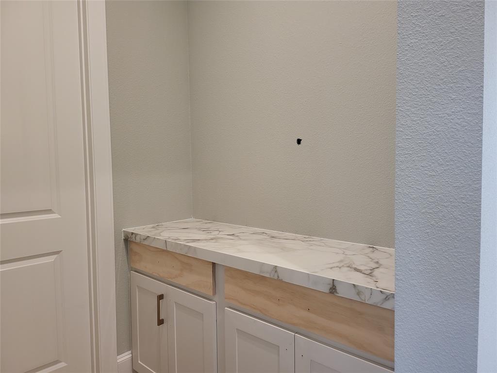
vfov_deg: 56.8
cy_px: 186
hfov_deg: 71.6
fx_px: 345
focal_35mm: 24
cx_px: 248
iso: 200
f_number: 1.8
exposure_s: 1/60
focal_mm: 5
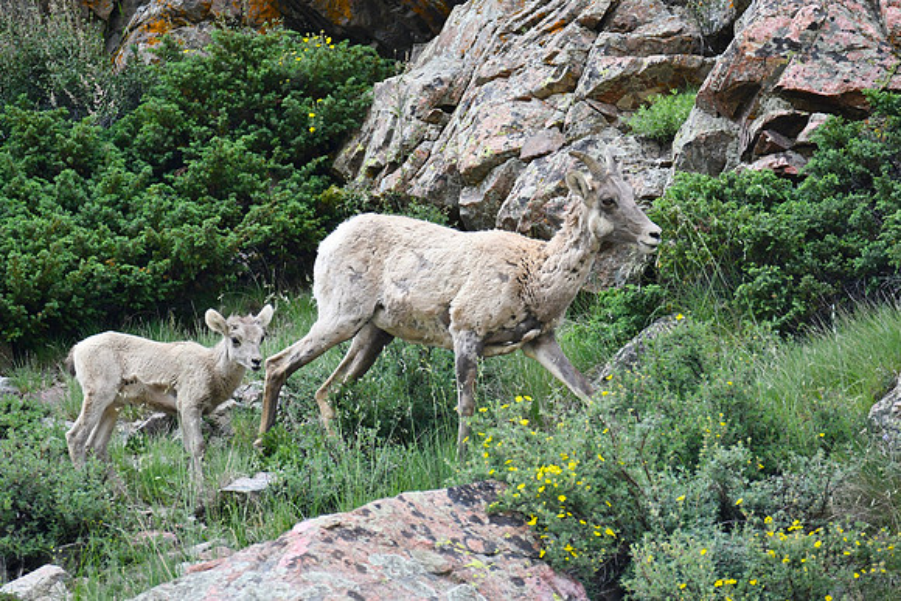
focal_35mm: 345
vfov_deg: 4.0
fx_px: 8636
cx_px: 450
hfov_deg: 6.0
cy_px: 300
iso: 720
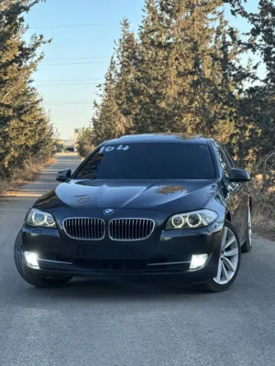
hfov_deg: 19.1
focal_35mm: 77
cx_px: 138
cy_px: 183
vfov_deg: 25.3
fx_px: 816
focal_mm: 9
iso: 80
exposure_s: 1/70
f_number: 2.8
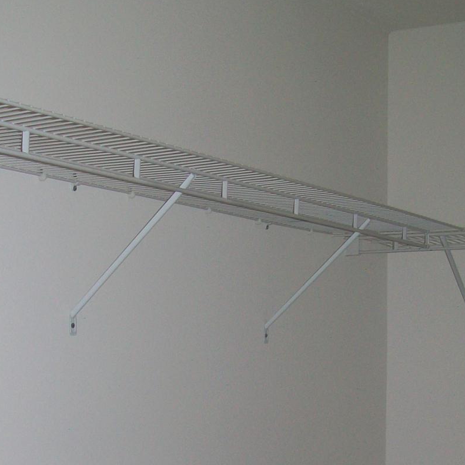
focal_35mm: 76
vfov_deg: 21.8
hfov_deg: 22.7
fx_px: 1155
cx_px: 172
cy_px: 479
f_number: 2.7
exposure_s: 1/125
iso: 64
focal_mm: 6.1
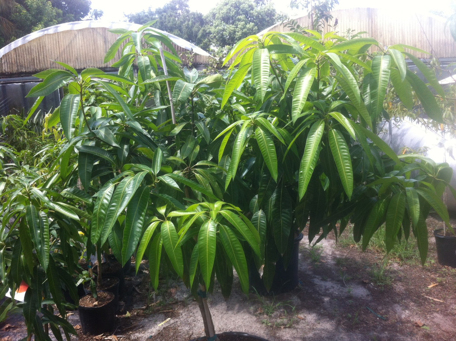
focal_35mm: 35
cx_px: 228
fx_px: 460
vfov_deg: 40.6
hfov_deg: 52.7
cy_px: 170
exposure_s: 1/219
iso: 80
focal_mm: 3.85
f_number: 2.8
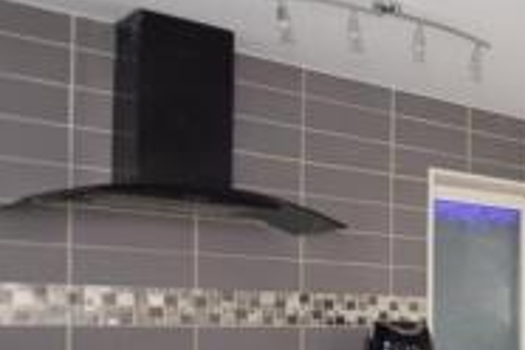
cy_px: 318
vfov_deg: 24.7
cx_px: 878
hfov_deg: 24.1
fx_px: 773
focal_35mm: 53
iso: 400
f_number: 5.6
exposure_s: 1/80
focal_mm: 10
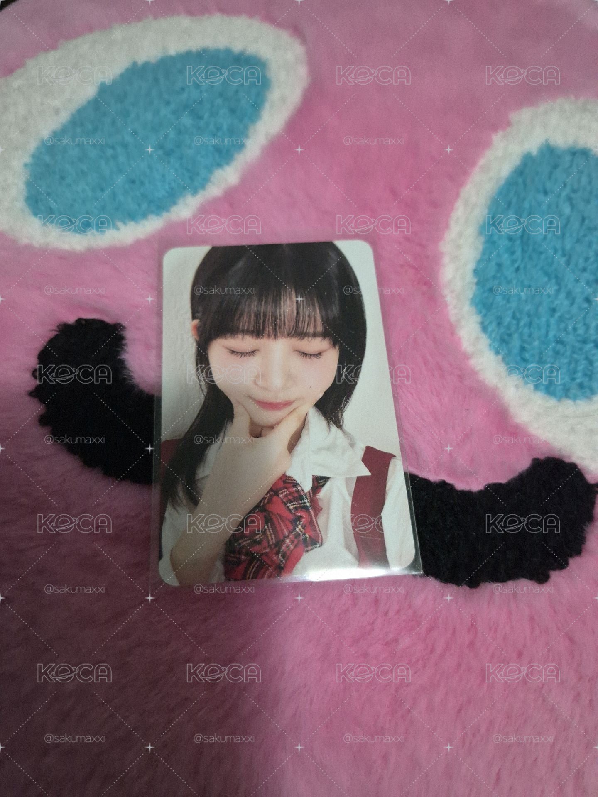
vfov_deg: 73.9
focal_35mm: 23
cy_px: 398
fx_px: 530
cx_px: 299
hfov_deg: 58.9
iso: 640
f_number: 1.8
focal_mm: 5.4
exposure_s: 1/40
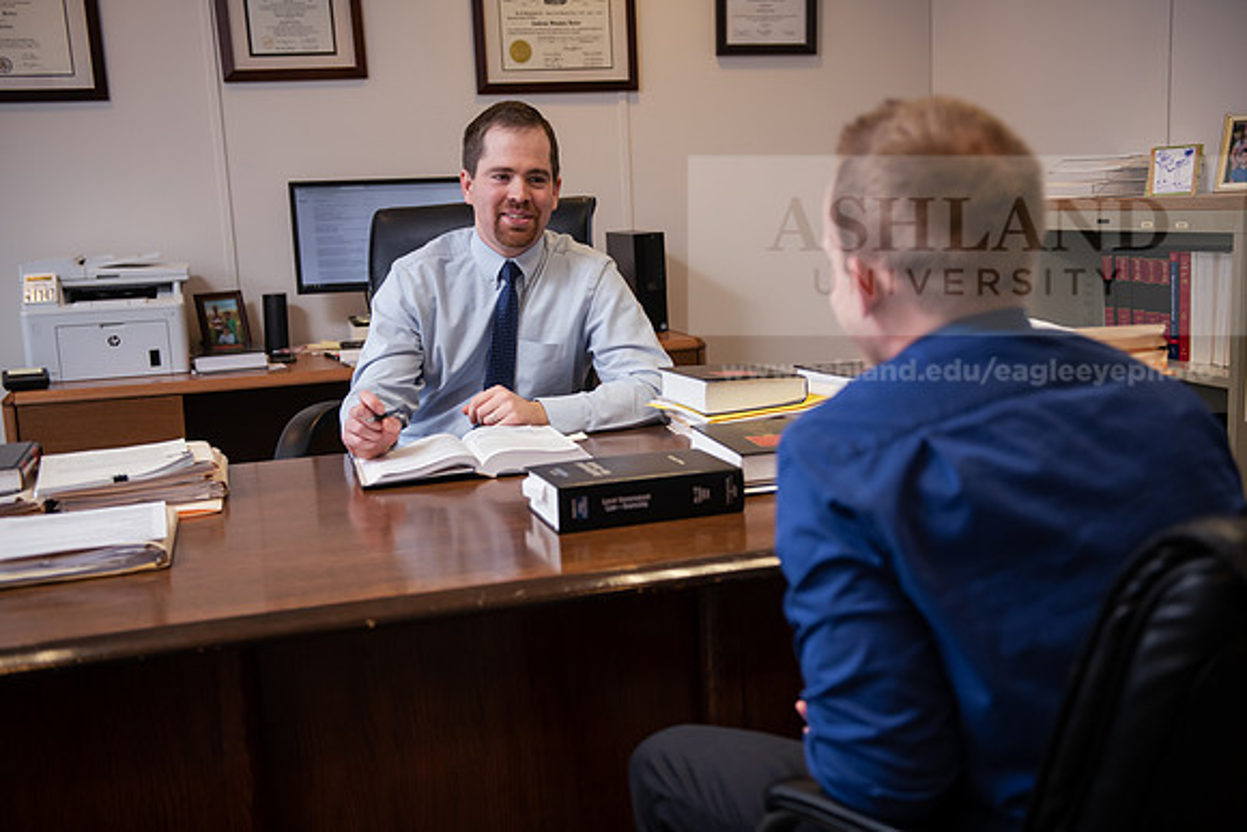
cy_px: 416
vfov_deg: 33.4
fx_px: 1386
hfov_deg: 48.4
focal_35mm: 40
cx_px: 624
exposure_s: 1/160
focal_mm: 40
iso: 800
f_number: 3.2
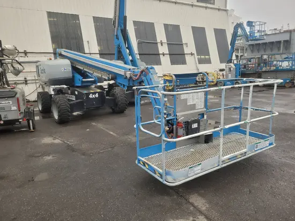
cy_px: 110
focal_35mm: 26
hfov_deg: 67.3
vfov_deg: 53.1
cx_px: 148
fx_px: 222
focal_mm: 5.4
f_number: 1.8
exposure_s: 1/120
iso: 50
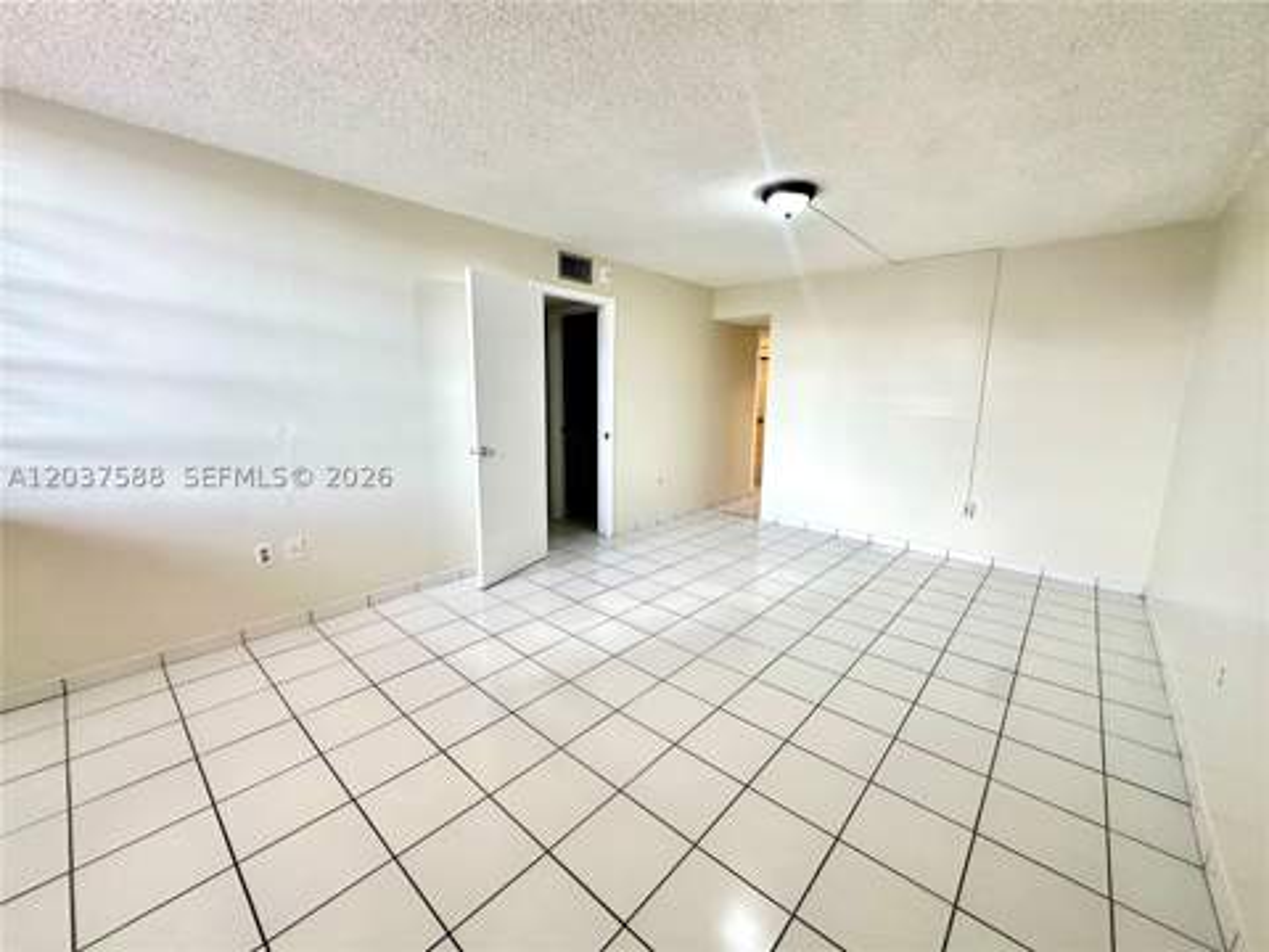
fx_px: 513
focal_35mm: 14
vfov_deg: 85.7
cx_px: 634
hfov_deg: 102.1
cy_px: 476
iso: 250
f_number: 2.2
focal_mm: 2.22
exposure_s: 1/120
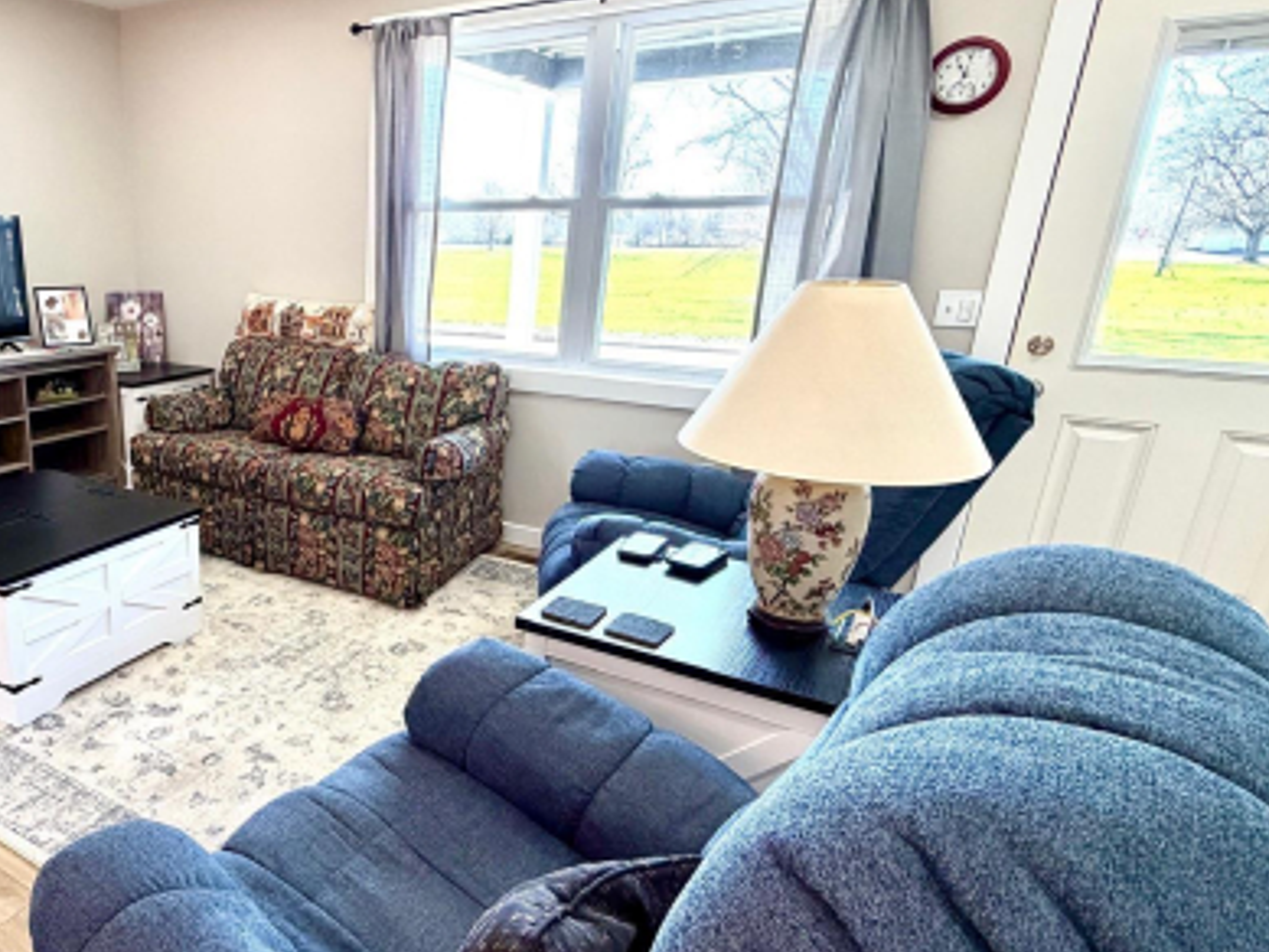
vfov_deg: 56.8
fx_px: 880
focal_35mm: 24
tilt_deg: -17.9
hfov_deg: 66.6
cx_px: 302
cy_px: 515
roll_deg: +0.5
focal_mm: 2.22
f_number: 2.2
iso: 160
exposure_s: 1/120
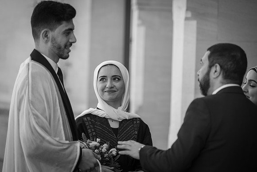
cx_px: 128
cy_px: 86
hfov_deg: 13.2
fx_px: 1107
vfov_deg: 8.9
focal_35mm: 155
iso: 100
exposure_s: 1/1000
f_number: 2.8
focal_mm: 155
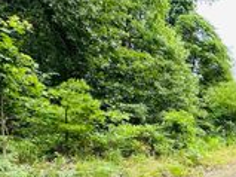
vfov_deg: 30.3
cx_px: 337
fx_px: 300
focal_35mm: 44
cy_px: 181
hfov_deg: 29.7
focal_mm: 2.22
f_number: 2.2
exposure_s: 1/198
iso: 40
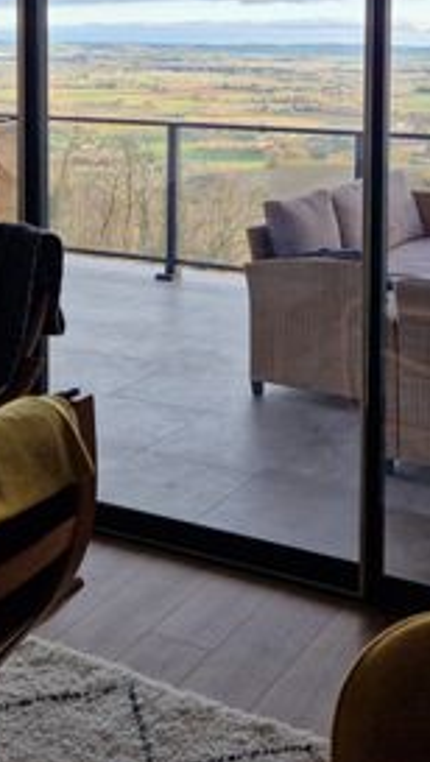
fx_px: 1112
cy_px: 137
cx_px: 262
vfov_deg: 36.4
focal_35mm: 55
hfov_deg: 21.8
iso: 64
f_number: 1.8
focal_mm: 5.4
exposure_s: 1/180
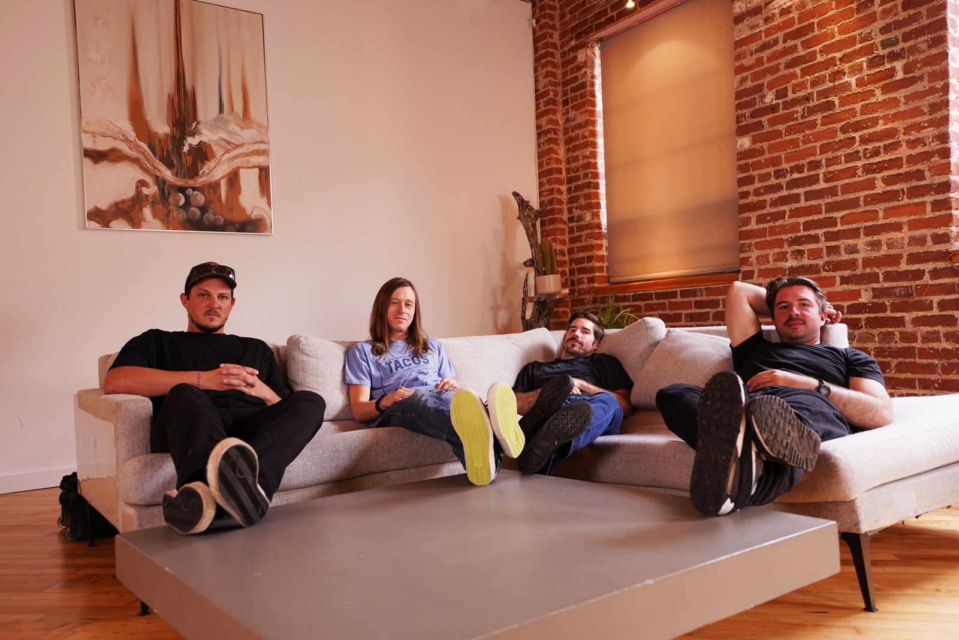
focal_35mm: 29
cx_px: 480
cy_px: 320
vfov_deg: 45.0
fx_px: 773
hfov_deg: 63.7
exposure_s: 1/60
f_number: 4
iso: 640
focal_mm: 29
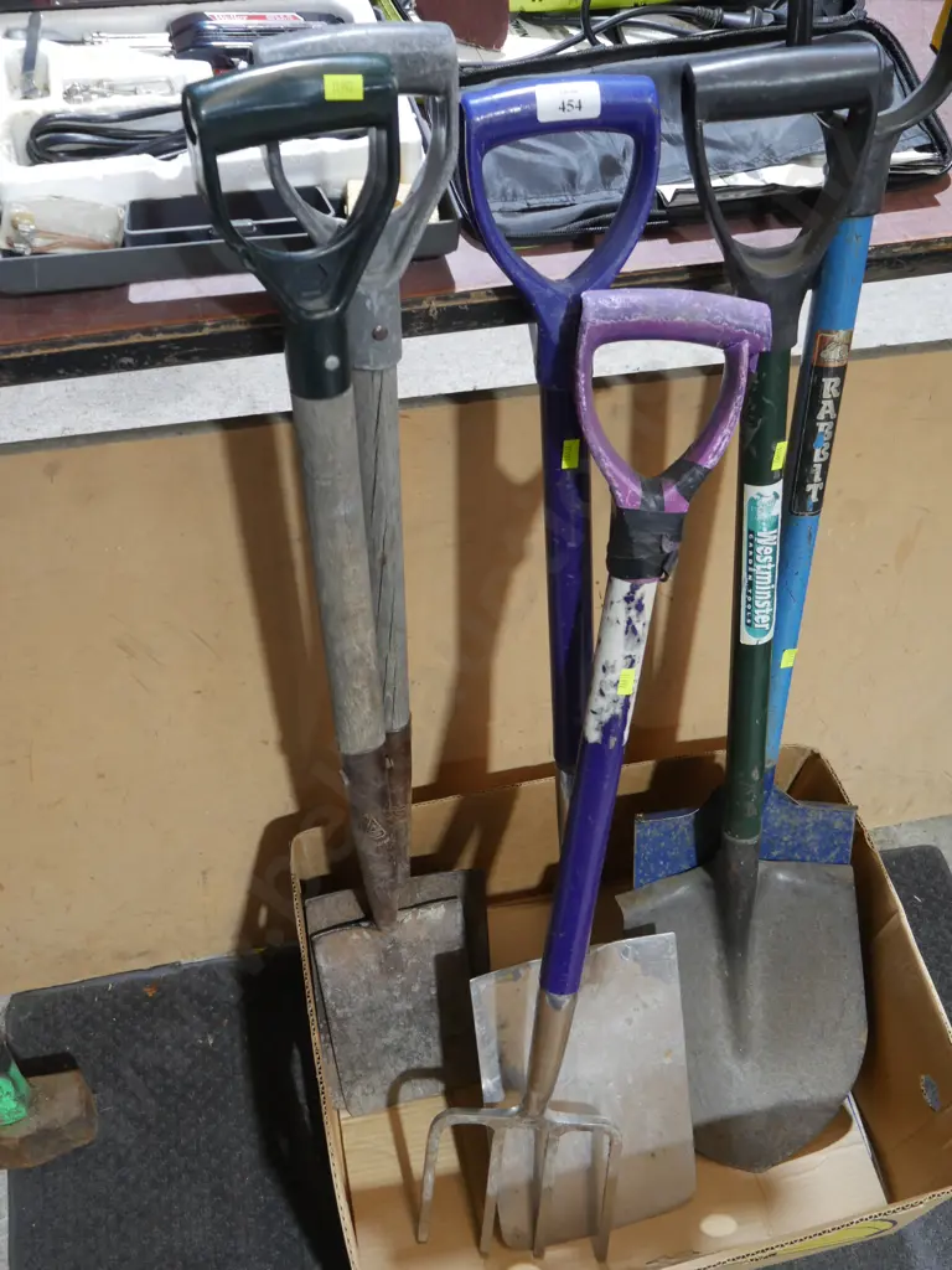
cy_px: 635
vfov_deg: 51.4
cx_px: 476
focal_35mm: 36
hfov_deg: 39.7
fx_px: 1320
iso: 1000
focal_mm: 18
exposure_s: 1/60
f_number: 4
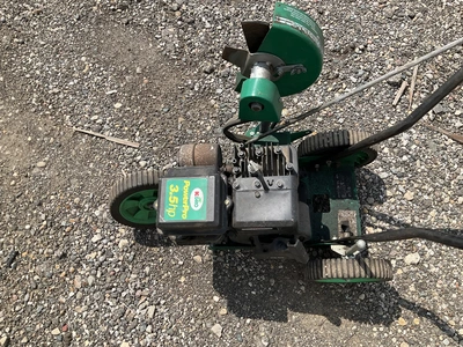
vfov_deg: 48.2
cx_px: 232
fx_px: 388
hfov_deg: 61.7
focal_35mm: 29
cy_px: 174
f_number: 1.8
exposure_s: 1/1912
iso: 25
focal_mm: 3
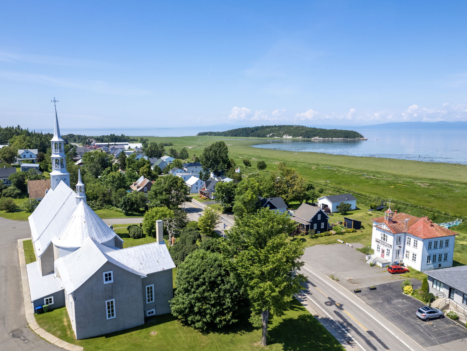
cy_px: 176
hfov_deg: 71.5
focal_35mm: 24
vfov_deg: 56.8
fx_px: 324
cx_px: 219
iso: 110
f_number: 2.8
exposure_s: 1/2500
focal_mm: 8.38
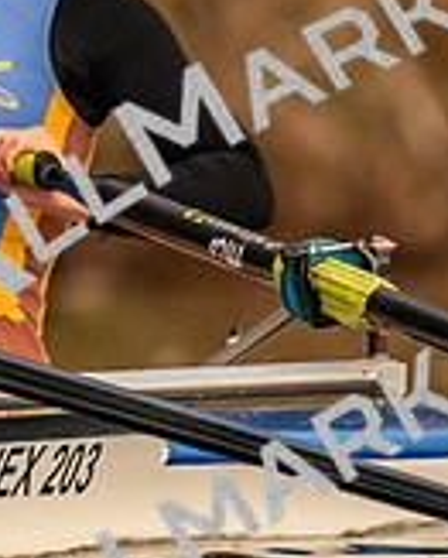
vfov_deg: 0.6
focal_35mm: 2997
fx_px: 49533
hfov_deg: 0.5
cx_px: -397
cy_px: 38
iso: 3200
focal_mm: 600
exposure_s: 1/2500
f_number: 4
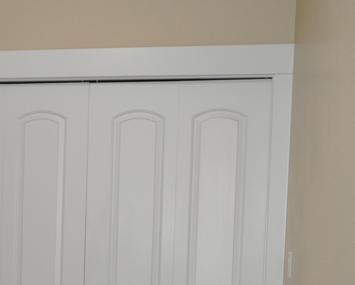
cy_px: 272
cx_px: 43
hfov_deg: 28.1
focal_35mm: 65
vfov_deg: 22.7
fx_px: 683
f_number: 3.5
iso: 800
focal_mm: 18
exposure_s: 1/60
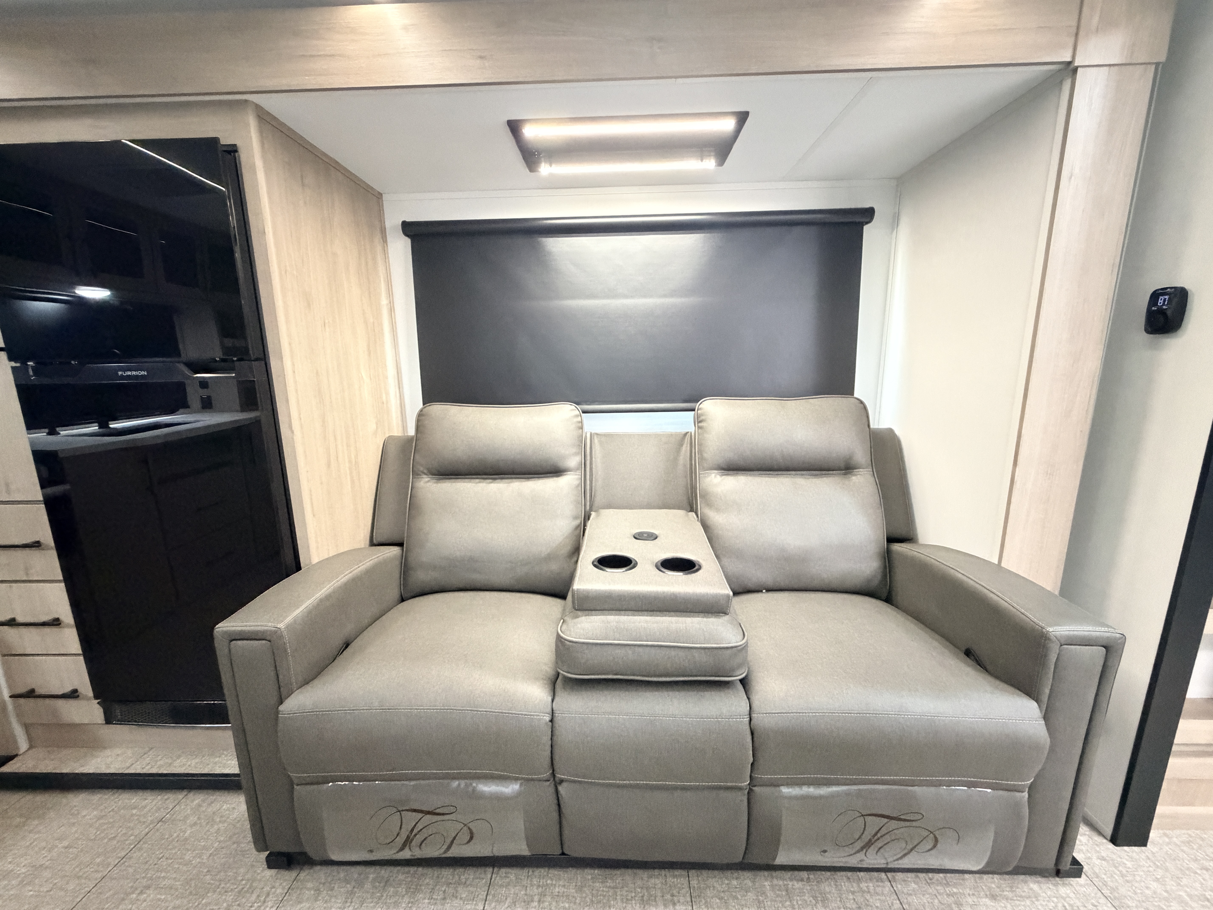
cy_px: 455
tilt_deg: -9.8
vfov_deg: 85.7
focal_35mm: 14
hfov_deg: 102.1
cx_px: 606
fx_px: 491
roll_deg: -0.6
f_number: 2.2
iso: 1600
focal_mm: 2.22
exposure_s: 1/40
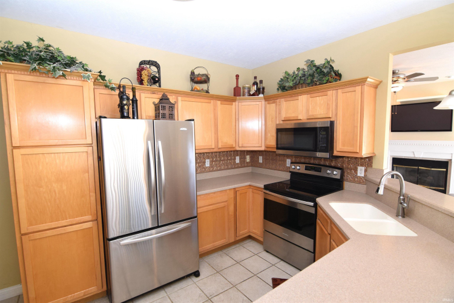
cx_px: 227
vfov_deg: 72.1
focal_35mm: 16
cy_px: 152
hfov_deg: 95.0
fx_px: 208
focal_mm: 11
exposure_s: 1/125
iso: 560
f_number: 5.6
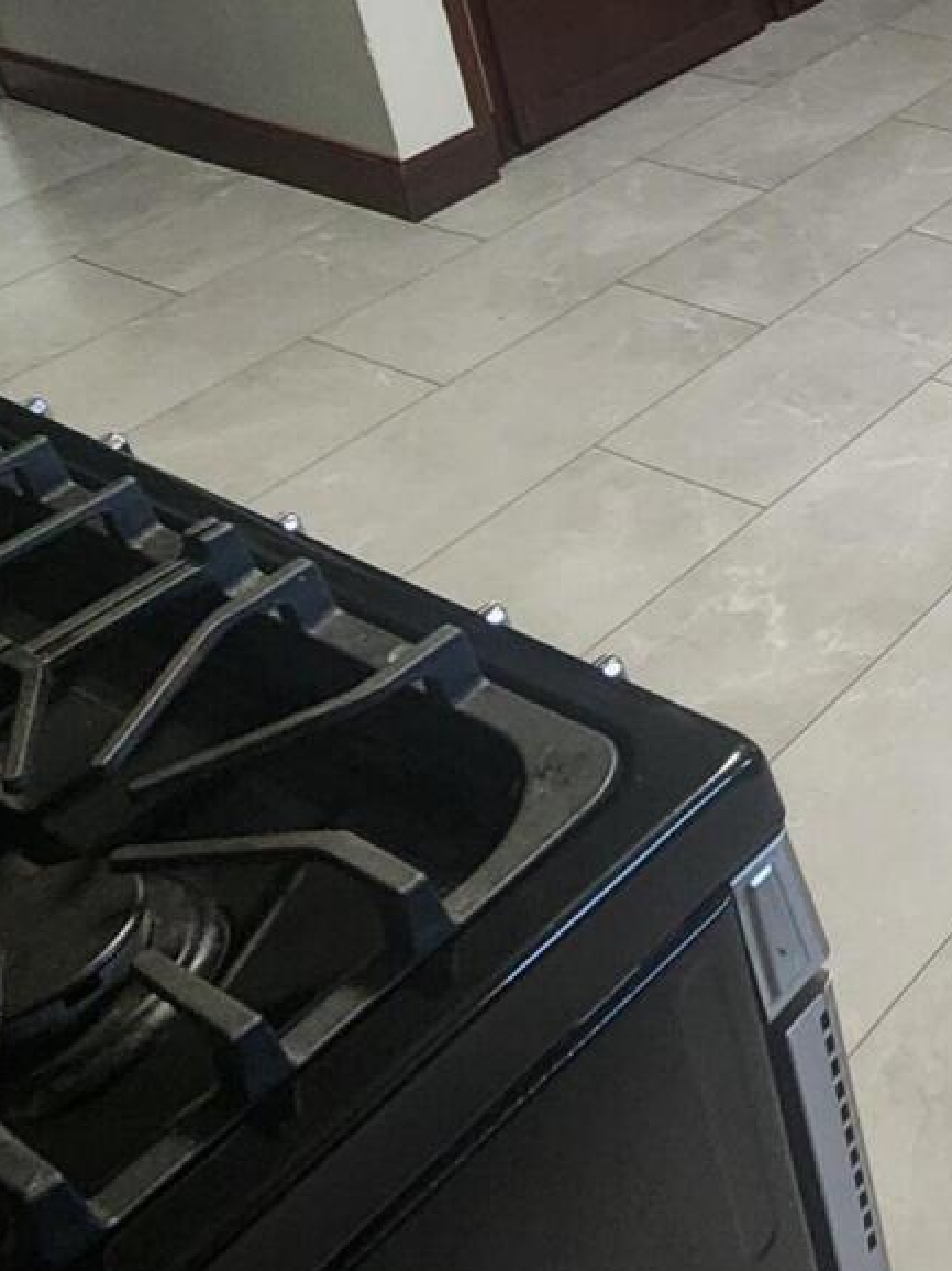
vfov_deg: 37.4
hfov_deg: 25.3
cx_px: 1383
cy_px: -18
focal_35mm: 45
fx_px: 1651
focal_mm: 2.2
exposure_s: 1/30
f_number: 2.2
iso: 320
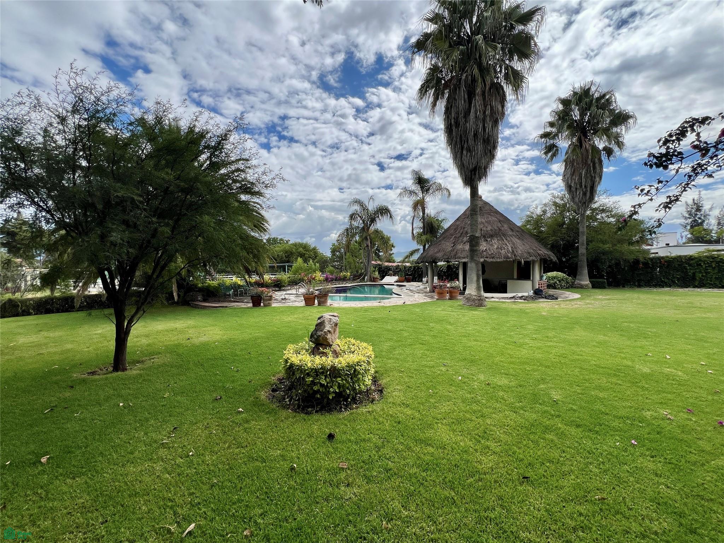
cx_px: 362
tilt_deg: -1.2
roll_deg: +0.0
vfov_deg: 89.9
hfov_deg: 106.2
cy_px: 272
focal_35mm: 13
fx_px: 272
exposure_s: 1/2273
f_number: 1.8
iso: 32
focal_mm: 1.57
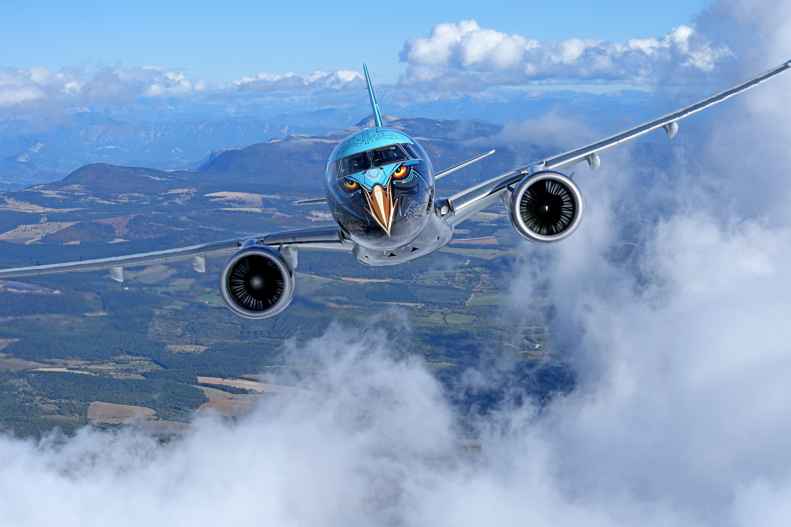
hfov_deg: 39.6
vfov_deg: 27.0
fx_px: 1099
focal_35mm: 50
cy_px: 264
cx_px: 396
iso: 200
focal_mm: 50
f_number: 9
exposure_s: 1/800
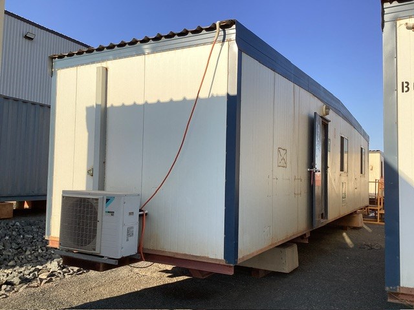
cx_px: 207
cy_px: 155
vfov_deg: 45.4
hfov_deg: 58.4
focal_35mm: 31
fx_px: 371
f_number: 2.4
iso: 25
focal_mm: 3.3
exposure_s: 1/1101
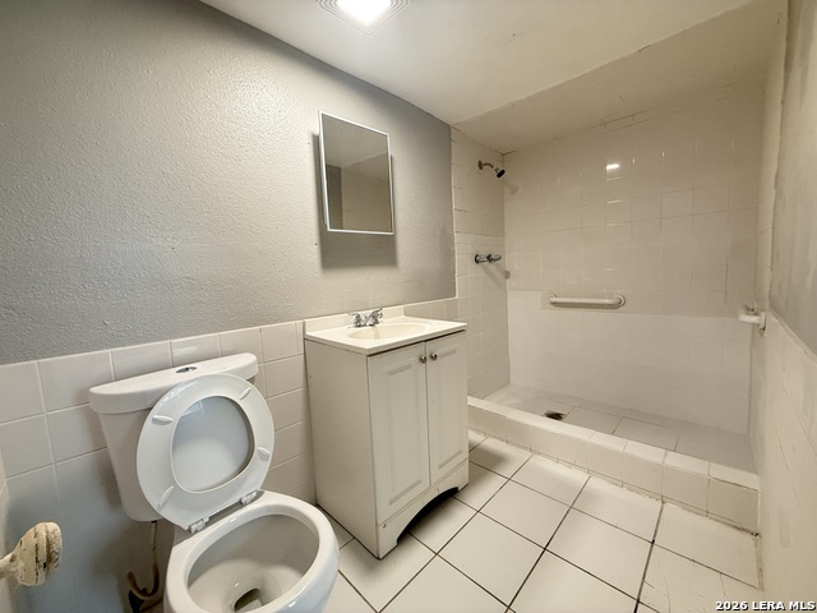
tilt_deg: -5.4
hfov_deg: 102.1
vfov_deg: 85.7
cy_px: 306
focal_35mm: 14
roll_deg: +3.2
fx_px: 330
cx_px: 408
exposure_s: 1/60
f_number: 2.2
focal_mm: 2.22
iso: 320
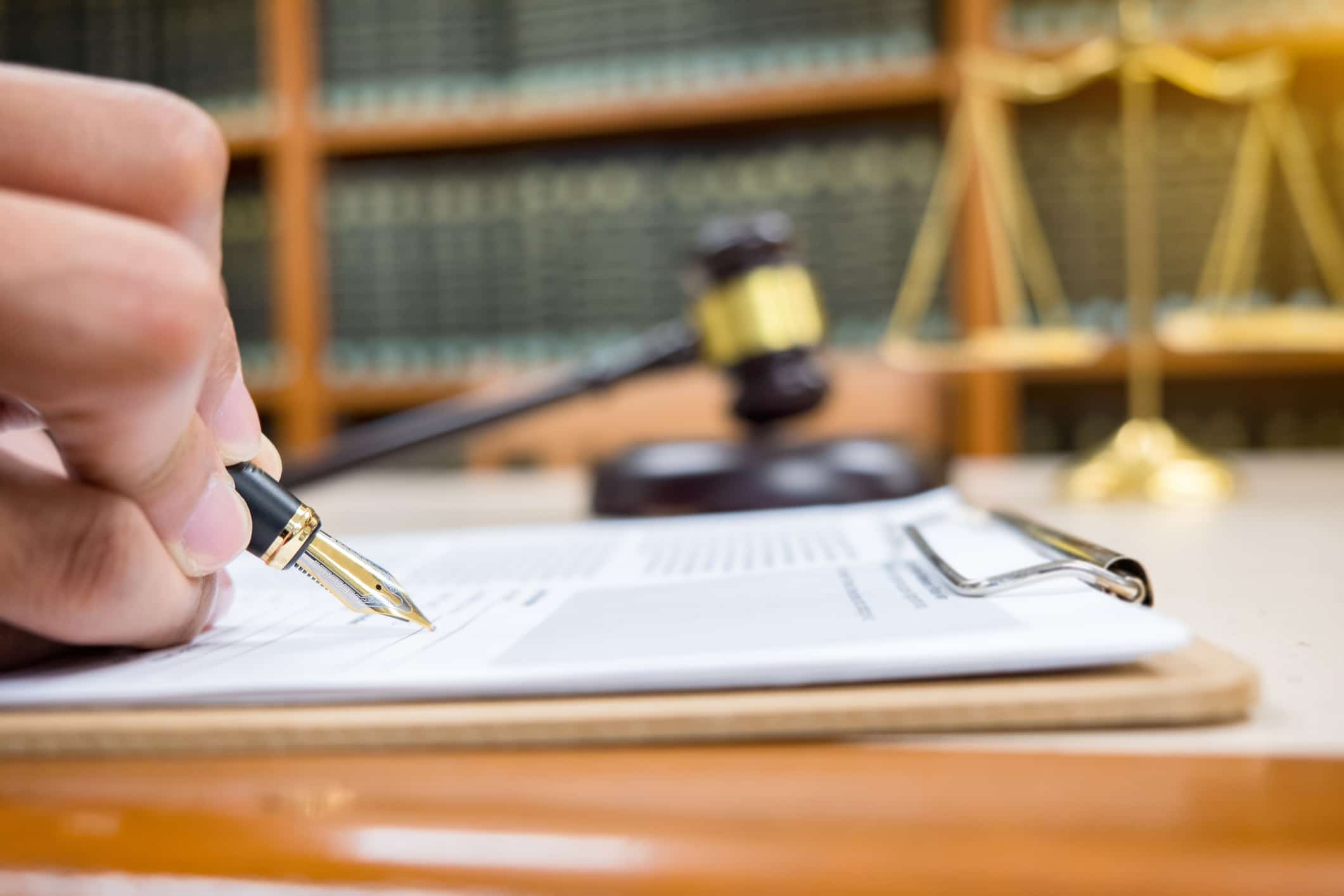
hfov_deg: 54.4
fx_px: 1307
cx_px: 672
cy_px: 448
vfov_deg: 37.9
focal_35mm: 35
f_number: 3.2
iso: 400
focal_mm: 23.3
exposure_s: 1/50
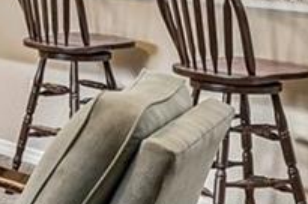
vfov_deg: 10.6
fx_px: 1068
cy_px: -81
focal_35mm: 125
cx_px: -255
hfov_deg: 14.4
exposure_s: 1/6
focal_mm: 16
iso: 400
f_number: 8
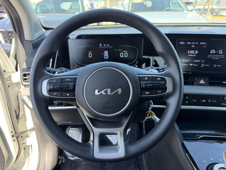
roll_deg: +0.5
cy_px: 85
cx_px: 113
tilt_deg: -23.1
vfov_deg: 56.8
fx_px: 157
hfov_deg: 71.6
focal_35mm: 24
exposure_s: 1/171
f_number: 1.78
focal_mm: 6.76
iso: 80
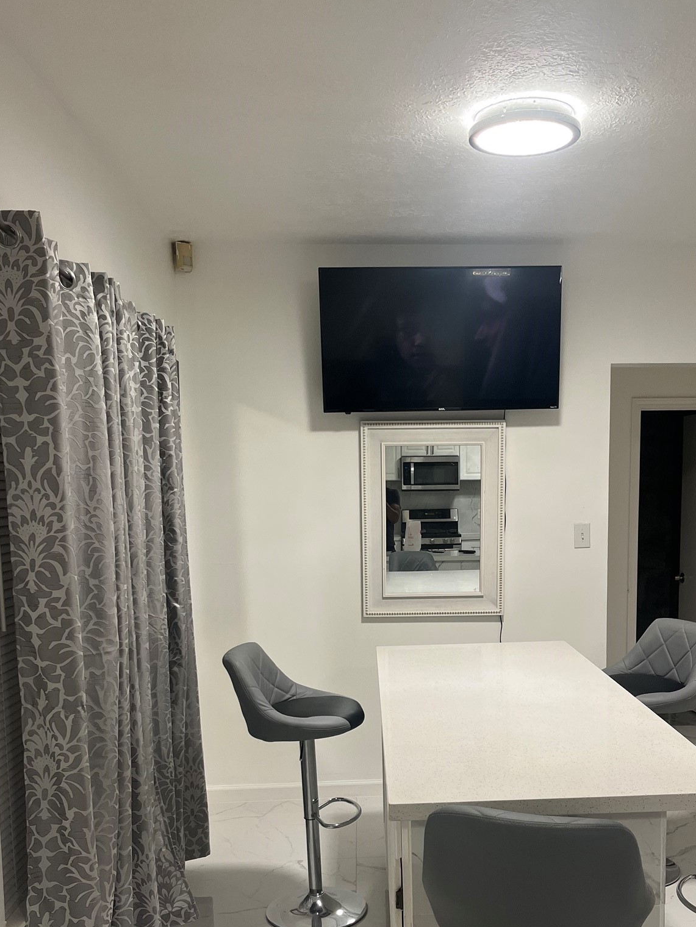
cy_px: 602
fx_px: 938
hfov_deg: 40.5
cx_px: 414
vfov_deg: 51.8
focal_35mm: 35
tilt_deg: -7.7
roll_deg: +0.9
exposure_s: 1/60
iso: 100
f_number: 1.6
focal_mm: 5.1
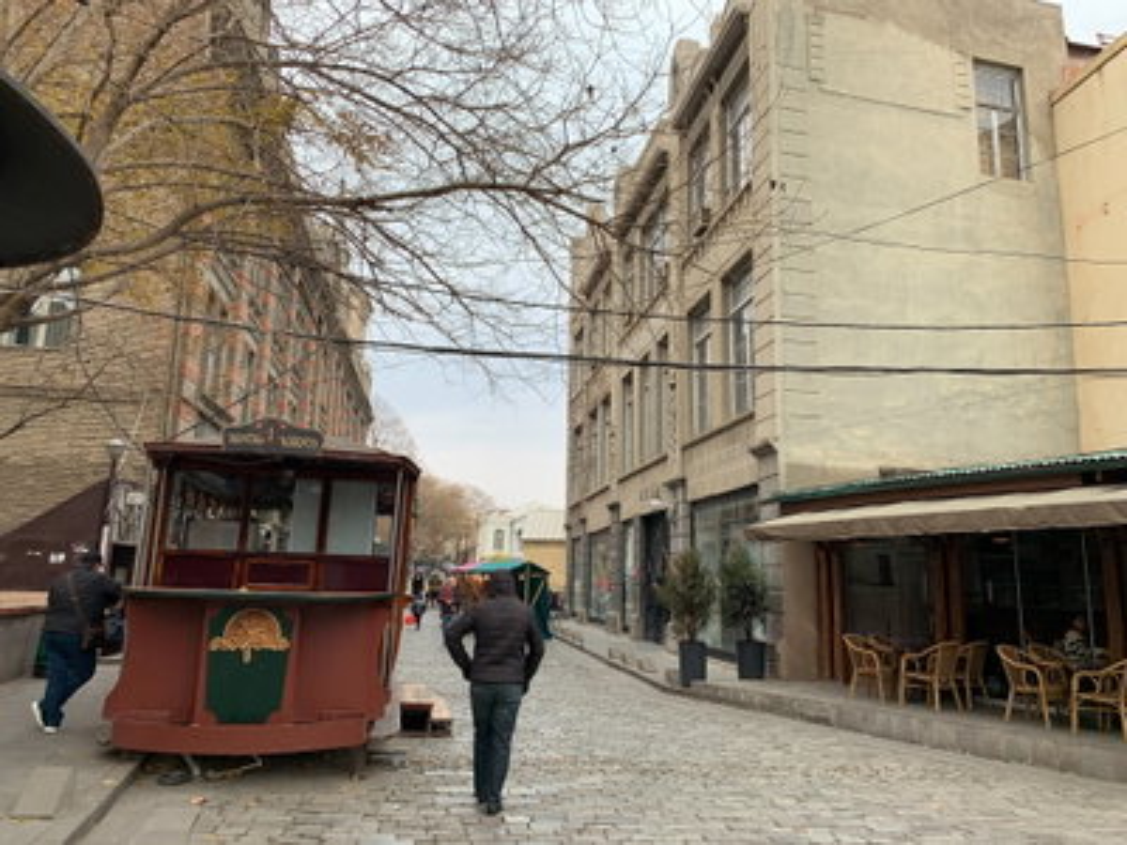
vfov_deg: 53.1
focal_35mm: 26
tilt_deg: +10.4
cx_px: 564
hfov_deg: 67.3
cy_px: 422
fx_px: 846
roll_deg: -1.5
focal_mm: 4.25
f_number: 1.8
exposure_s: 1/446
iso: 25
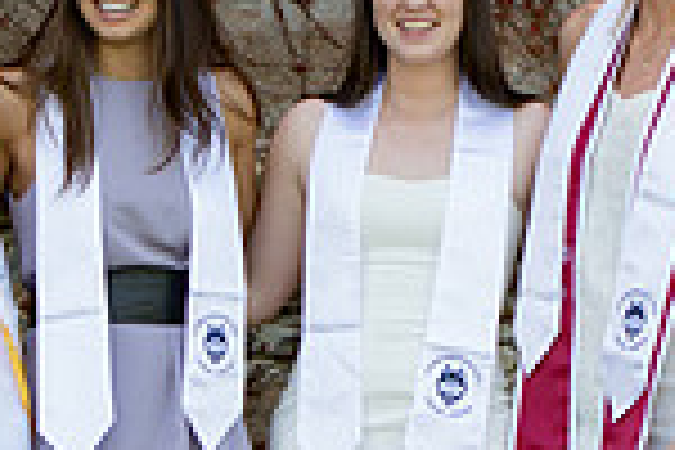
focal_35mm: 443
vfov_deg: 3.1
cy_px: 374
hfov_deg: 4.7
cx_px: 420
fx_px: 8306
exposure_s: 1/250
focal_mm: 70
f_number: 2.8
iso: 100
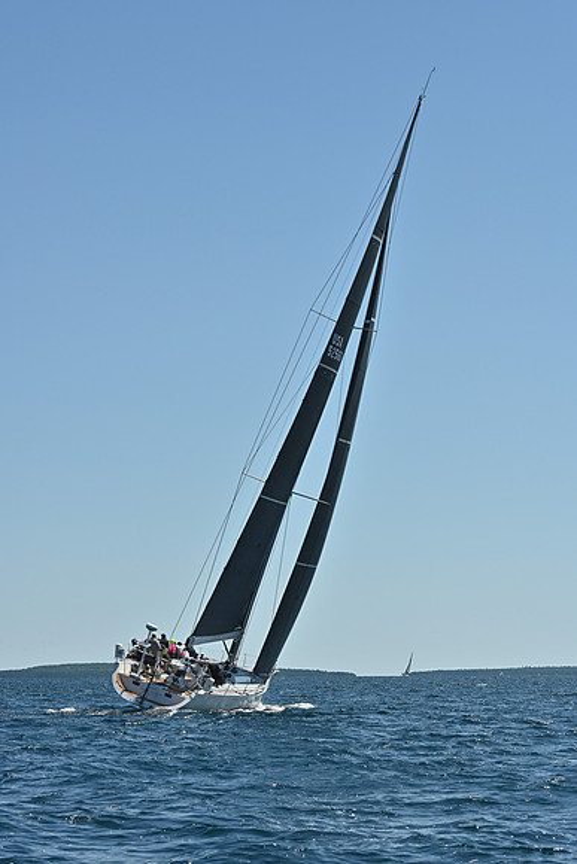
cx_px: 288
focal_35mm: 92
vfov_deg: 22.1
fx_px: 2210
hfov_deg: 14.9
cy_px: 432
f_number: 11
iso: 320
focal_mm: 92
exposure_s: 1/1000
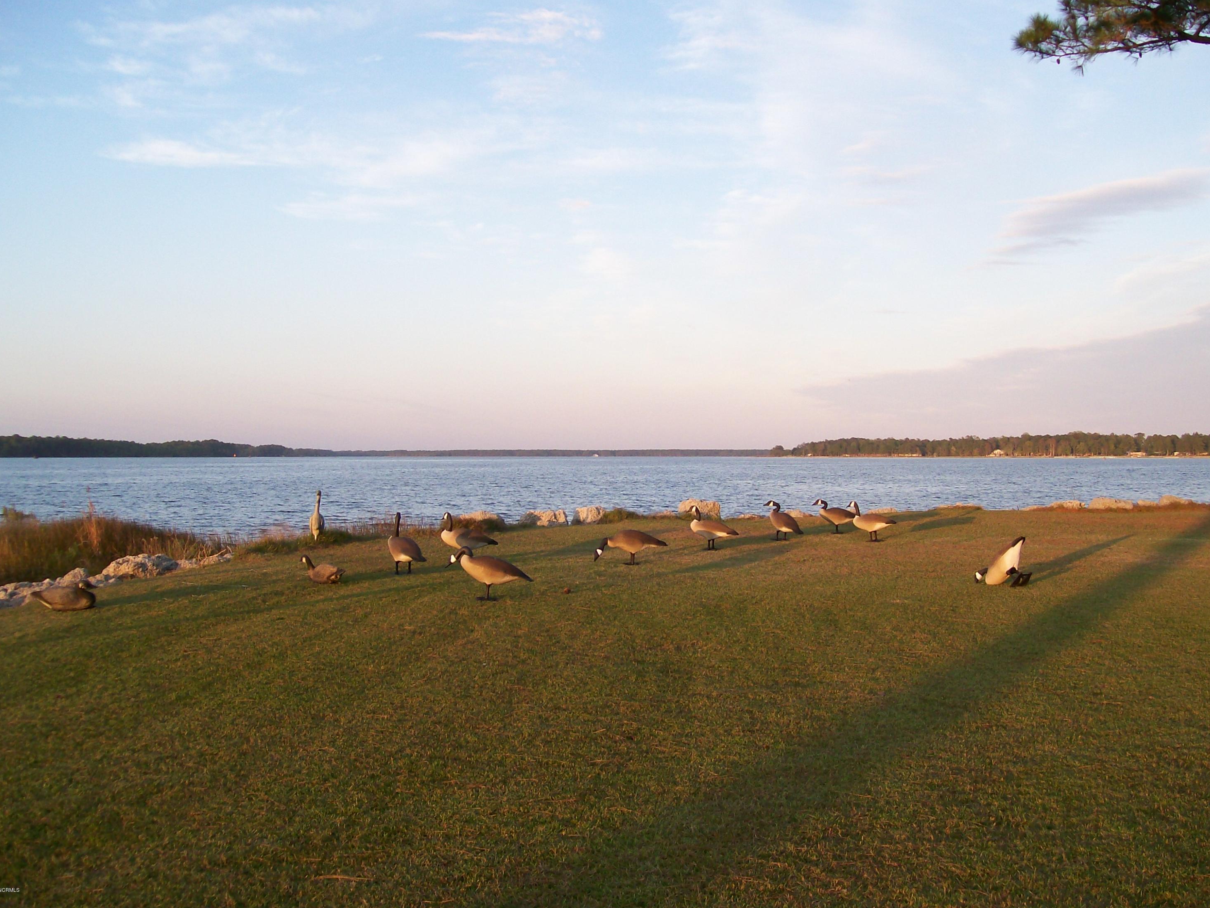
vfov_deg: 38.7
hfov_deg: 50.1
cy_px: 453
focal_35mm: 37
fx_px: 1293
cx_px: 601
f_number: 2.7
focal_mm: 6
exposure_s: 1/279
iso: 80
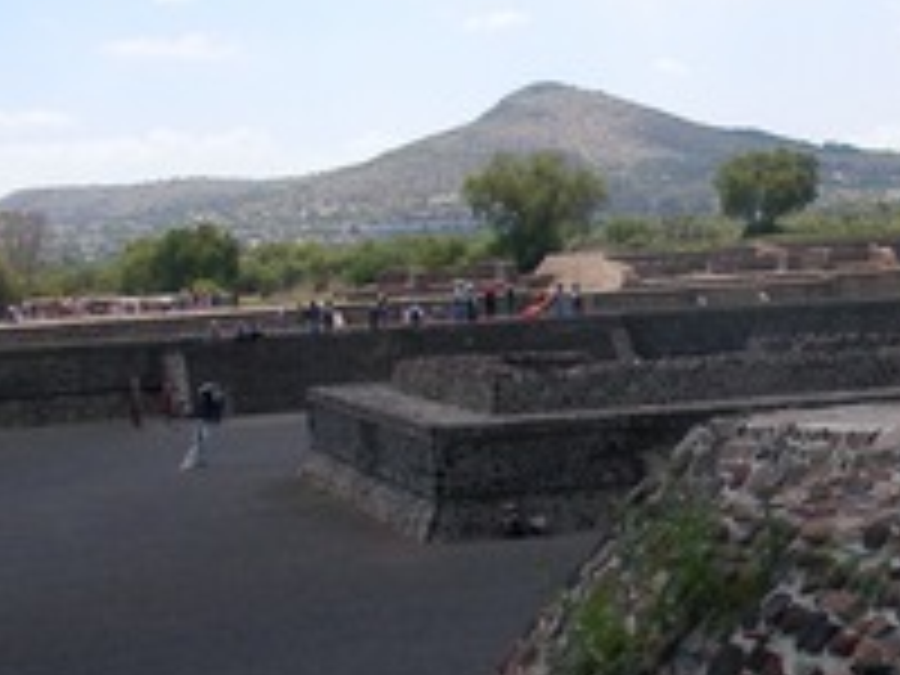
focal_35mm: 92
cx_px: 898
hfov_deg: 20.6
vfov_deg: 16.1
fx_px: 2392
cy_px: 380
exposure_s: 1/477
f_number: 4.5
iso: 50
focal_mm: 6.3
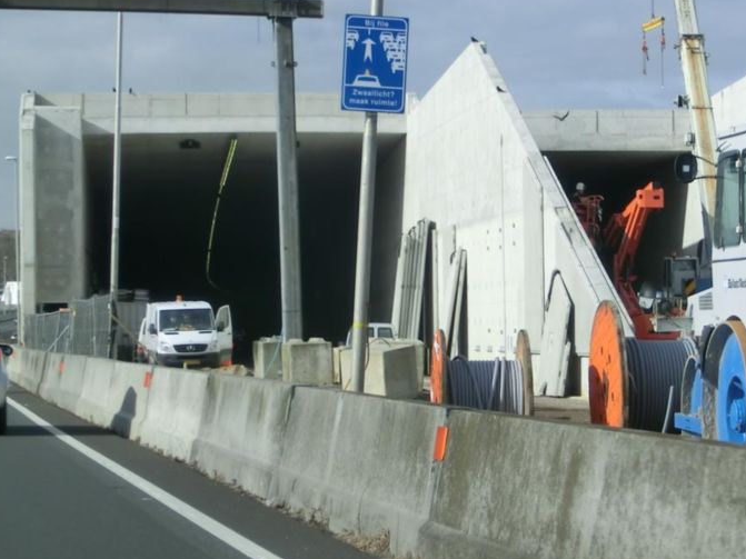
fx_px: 3297
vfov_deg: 9.7
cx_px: 468
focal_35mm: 153
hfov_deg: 12.9
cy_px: 213
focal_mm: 19.64
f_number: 5.5
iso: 80
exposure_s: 1/500
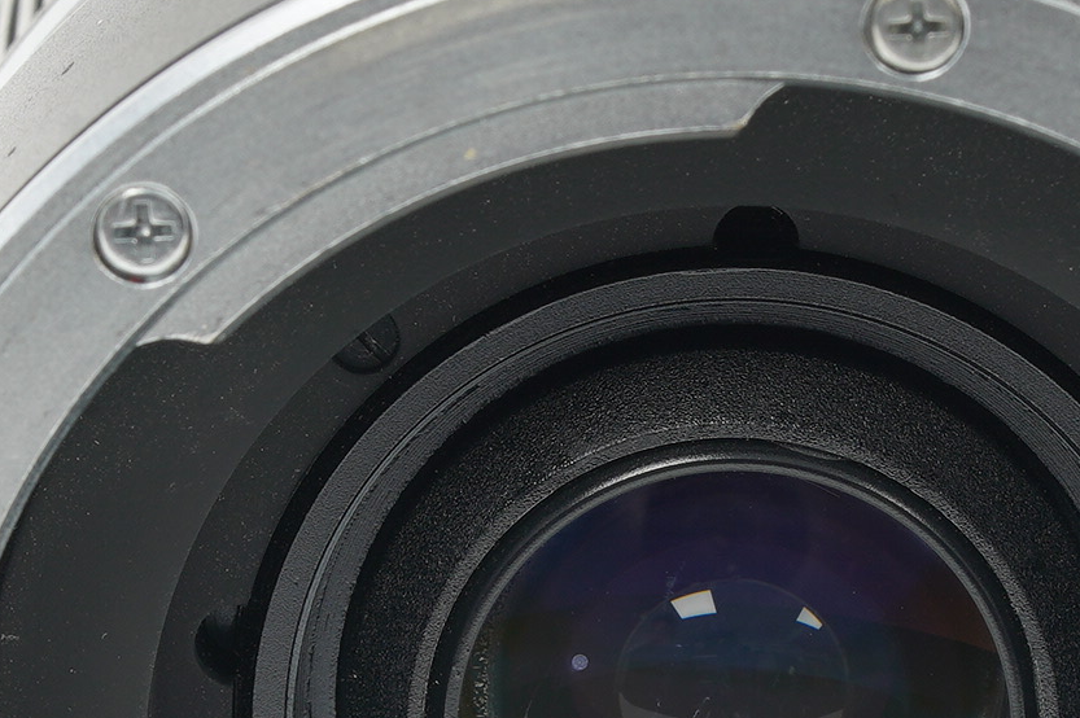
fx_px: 9742
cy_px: 592
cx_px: 758
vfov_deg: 4.2
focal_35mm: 325
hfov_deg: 6.3
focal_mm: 90
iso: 200
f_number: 13
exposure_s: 1/1.25
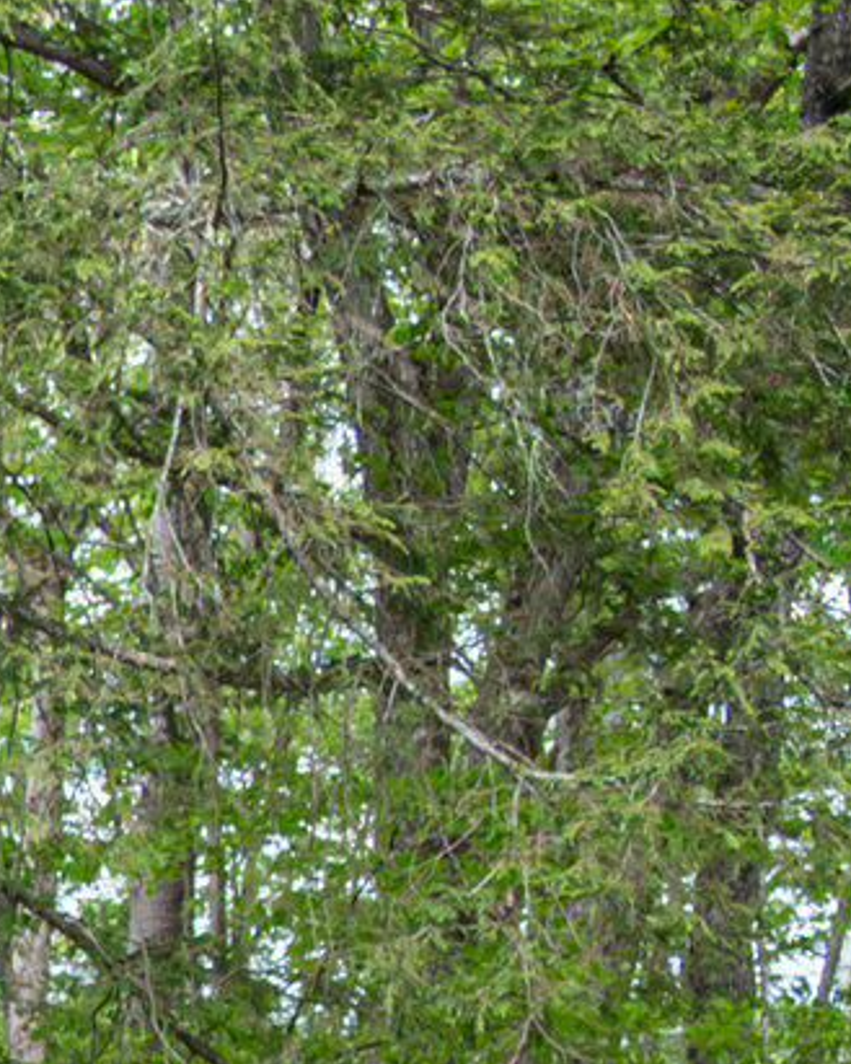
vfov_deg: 10.8
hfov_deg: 8.3
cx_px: -1456
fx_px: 5224
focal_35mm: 166
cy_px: 1942
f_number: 5.6
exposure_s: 1/200
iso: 100
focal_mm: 28
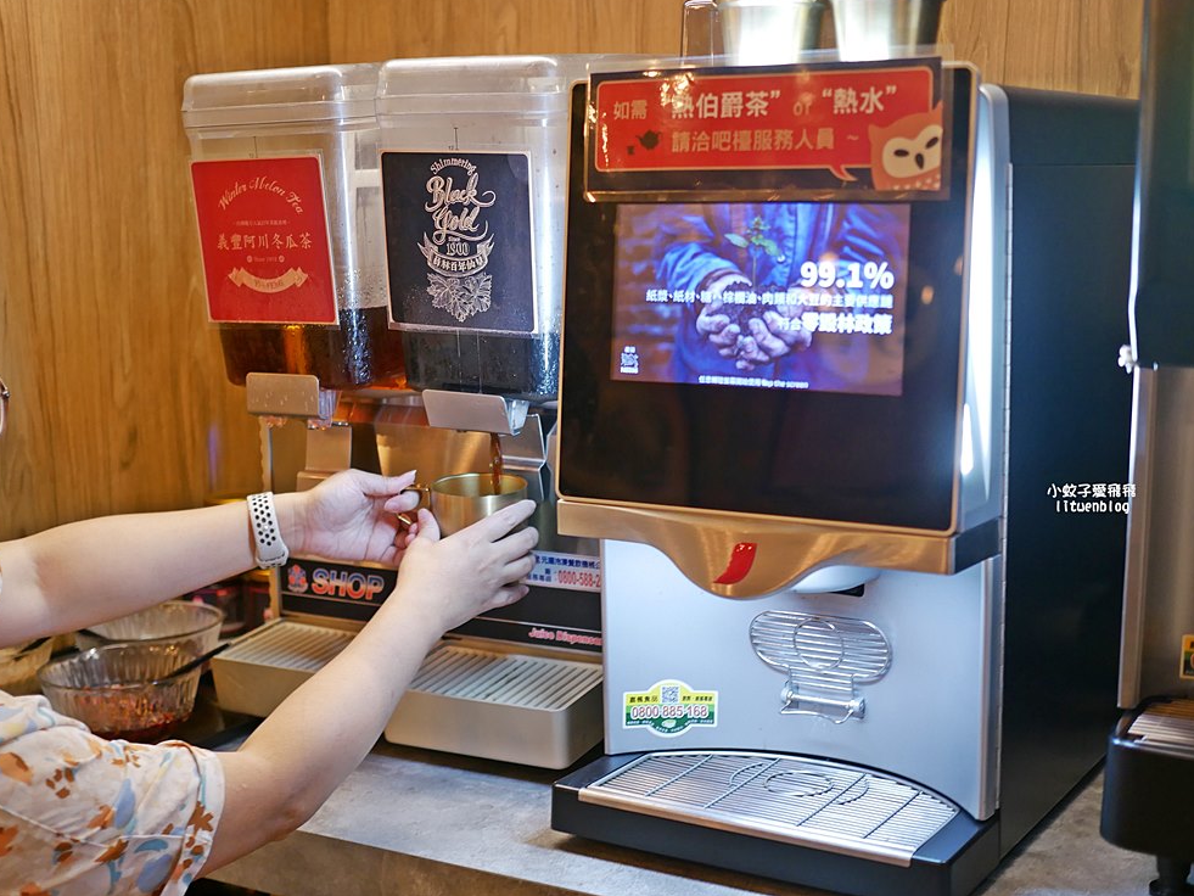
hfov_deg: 37.5
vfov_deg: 28.6
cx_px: 592
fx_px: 1759
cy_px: 440
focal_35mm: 51
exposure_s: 1/60
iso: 800
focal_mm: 25
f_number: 1.8
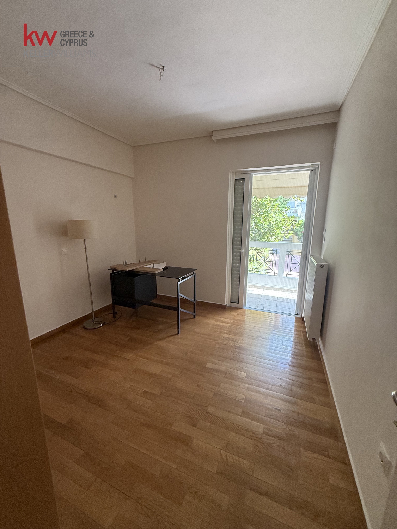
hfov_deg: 85.7
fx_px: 214
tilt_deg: -9.9
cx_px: 198
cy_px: 264
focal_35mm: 14
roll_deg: -0.1
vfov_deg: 102.1
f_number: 2.2
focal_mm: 2.22
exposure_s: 1/99
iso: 250
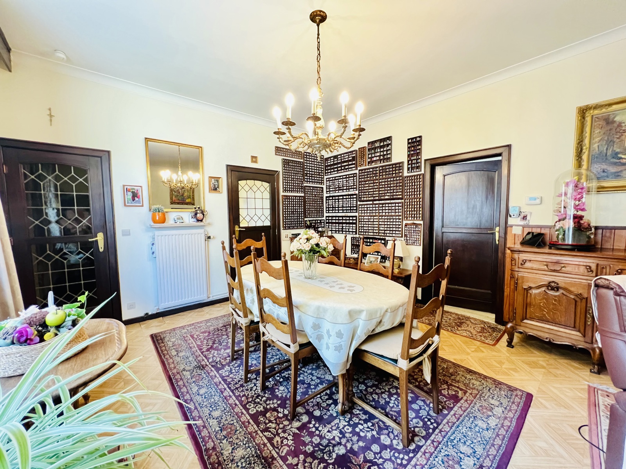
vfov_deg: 89.9
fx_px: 235
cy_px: 234
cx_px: 313
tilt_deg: -4.0
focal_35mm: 13
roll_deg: +1.6
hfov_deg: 106.2
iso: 640
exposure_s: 1/50
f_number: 1.8
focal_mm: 1.57
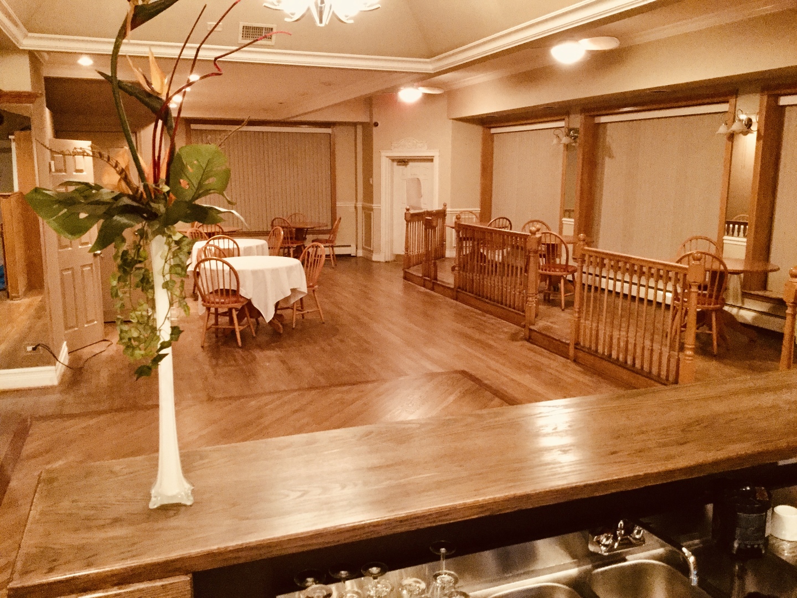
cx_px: 398
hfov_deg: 58.4
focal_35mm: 31
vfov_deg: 45.4
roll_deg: -0.3
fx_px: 714
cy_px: 299
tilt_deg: -10.5
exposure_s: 1/15
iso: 500
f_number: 2.4
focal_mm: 3.3
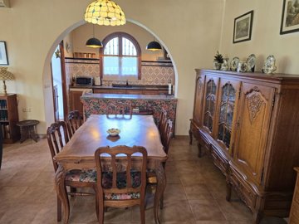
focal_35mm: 23
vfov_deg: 58.9
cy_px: 112
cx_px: 150
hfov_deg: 73.9
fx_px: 199
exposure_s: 1/100
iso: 320
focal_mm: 6.3
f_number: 1.7
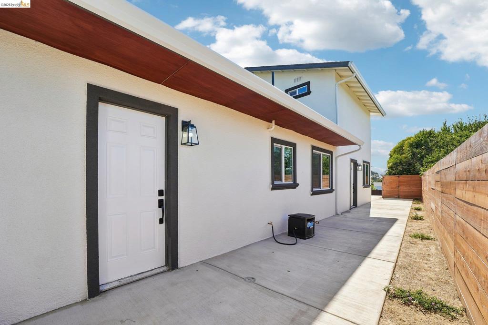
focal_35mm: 14
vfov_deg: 81.2
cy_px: 162
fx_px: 190
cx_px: 244
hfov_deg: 104.3
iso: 640
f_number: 8
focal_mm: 14
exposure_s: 1/640
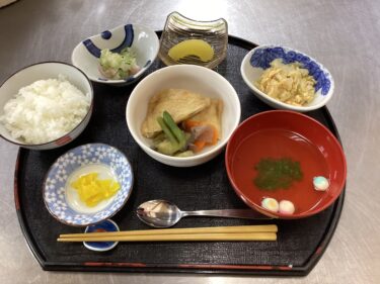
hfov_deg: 58.4
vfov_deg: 45.4
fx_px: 340
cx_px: 190
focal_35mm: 31
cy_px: 142
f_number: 2.4
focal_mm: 3.3
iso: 200
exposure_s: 1/60
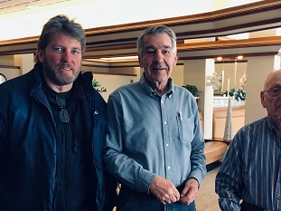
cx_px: 163
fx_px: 341
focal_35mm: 42
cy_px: 142
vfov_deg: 34.0
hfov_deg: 44.7
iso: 32
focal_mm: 4.15
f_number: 2.2
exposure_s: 1/30
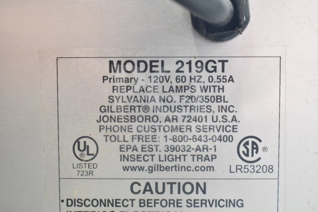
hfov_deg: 35.0
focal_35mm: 57
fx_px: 504
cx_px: 159
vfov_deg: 23.8
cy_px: 106
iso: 1400
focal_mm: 38
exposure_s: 1/60
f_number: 4.8
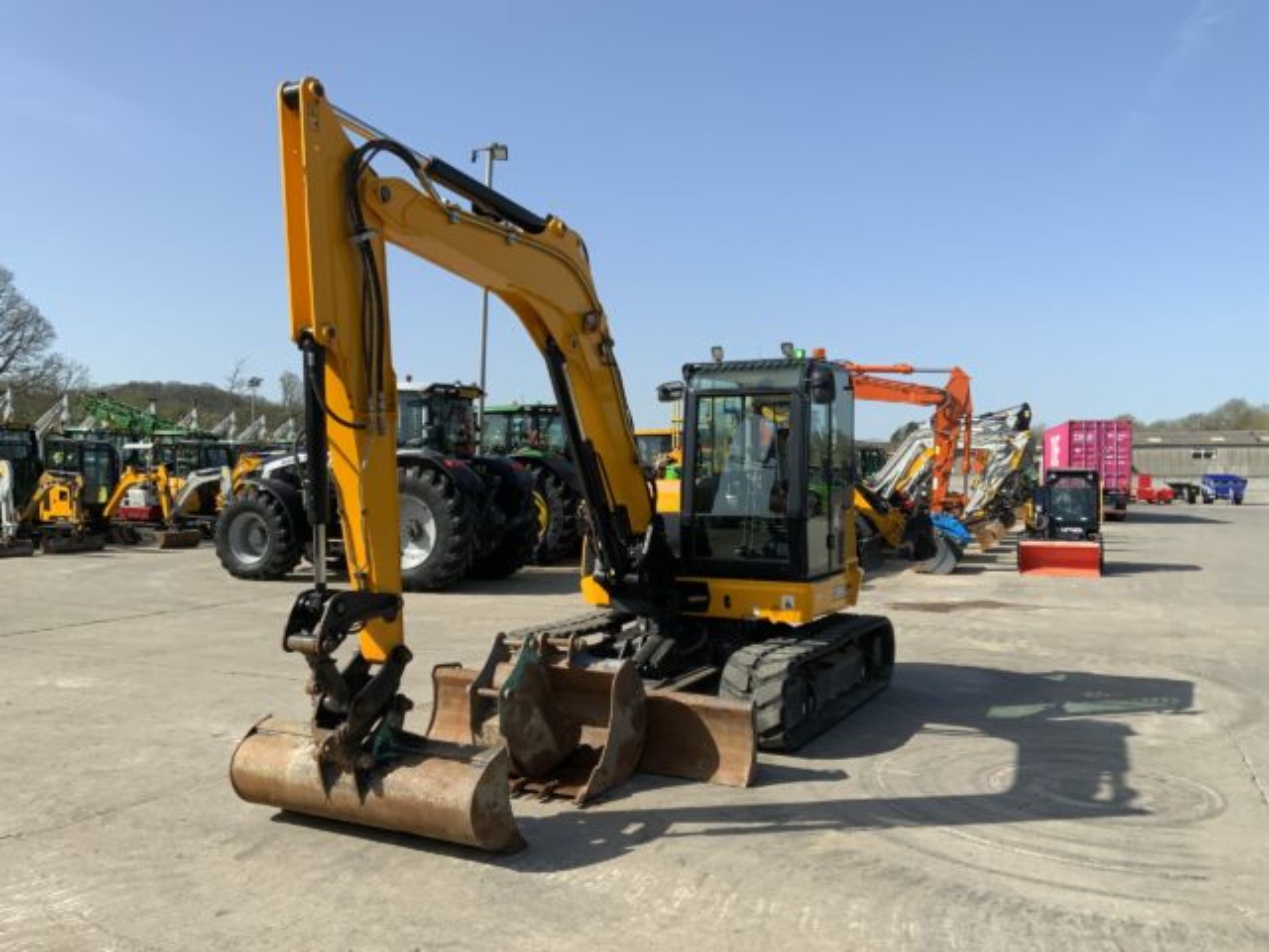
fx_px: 1063
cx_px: 634
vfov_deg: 48.2
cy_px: 476
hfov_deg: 61.7
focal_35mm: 29
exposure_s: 1/1786
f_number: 1.8
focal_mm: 3
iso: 16
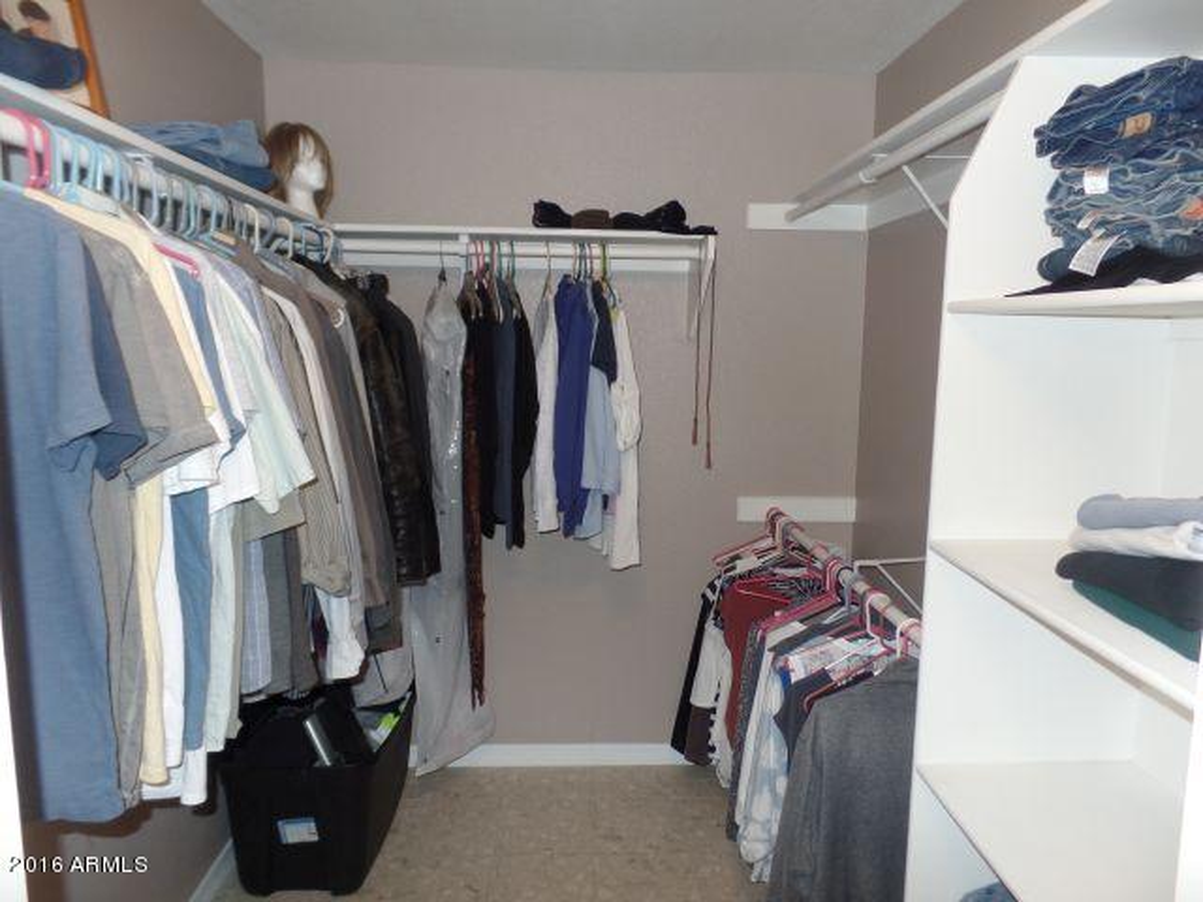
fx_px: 799
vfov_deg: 58.9
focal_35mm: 23
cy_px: 451
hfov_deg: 73.9
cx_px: 602
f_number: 2.8
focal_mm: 4.1
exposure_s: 1/30
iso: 100
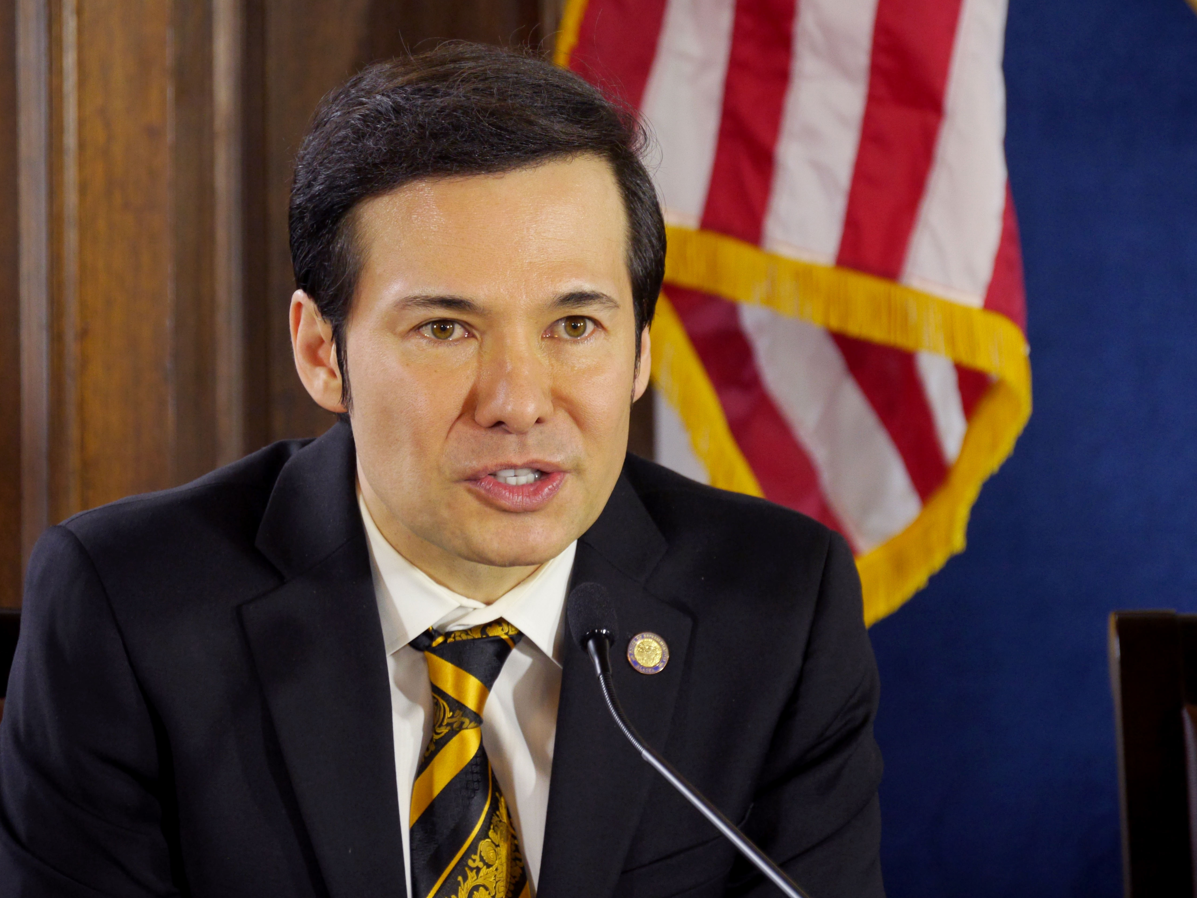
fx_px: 7089
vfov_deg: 7.2
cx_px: 596
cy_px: 448
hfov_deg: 9.7
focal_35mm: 205
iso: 1600
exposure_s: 1/40
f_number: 5.4
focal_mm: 102
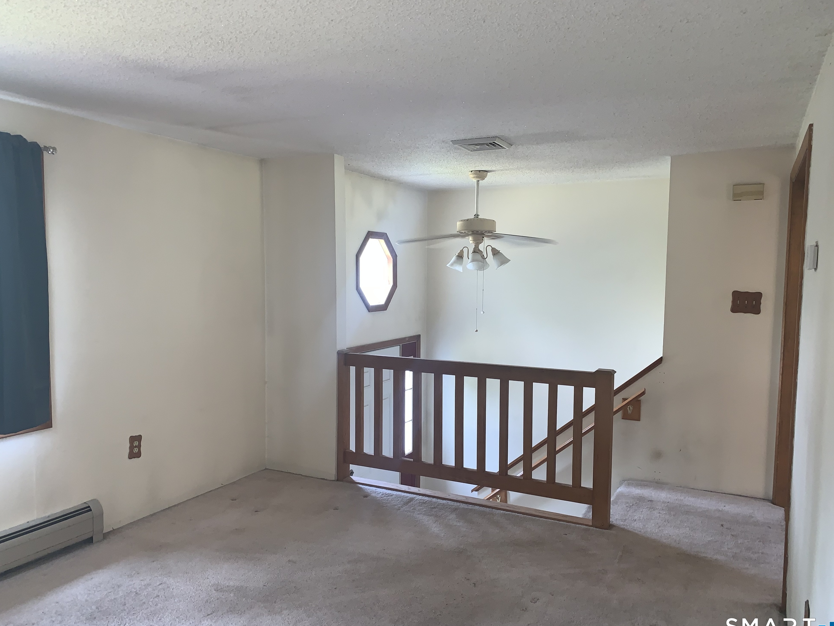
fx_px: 651
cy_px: 316
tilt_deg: -6.5
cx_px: 422
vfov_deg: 51.4
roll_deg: -1.0
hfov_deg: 65.3
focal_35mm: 27
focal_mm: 4.25
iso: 50
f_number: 1.8
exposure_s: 1/18
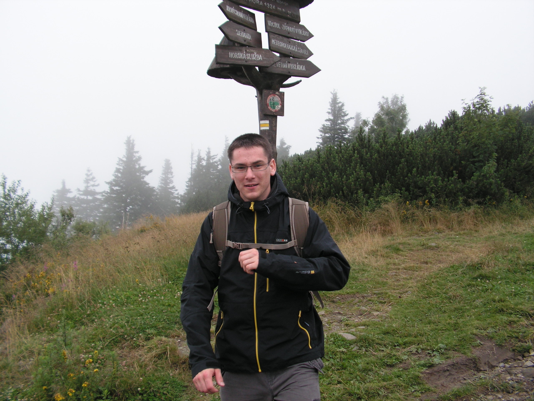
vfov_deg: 39.7
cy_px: 200
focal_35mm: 36
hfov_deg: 51.4
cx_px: 267
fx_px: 555
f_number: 3.2
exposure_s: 1/125
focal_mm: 6
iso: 50
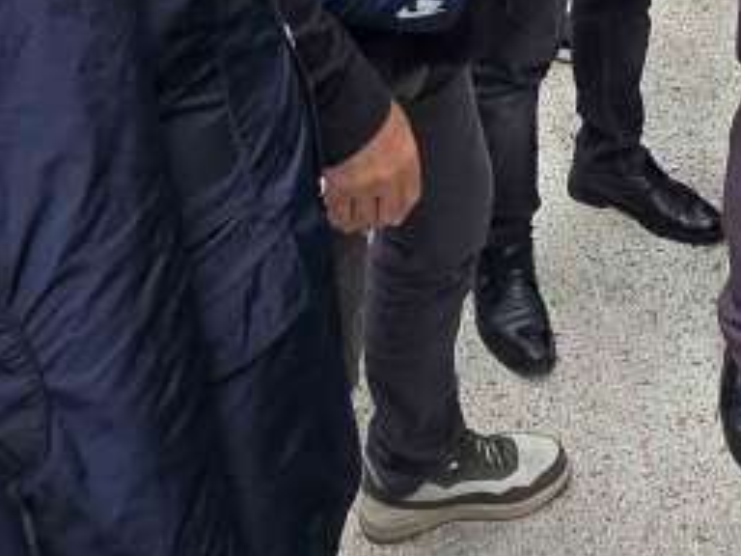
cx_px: 715
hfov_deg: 28.3
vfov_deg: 17.0
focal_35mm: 65
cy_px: -544
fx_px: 1391
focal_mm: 2.2
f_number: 2.2
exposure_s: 1/162
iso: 50
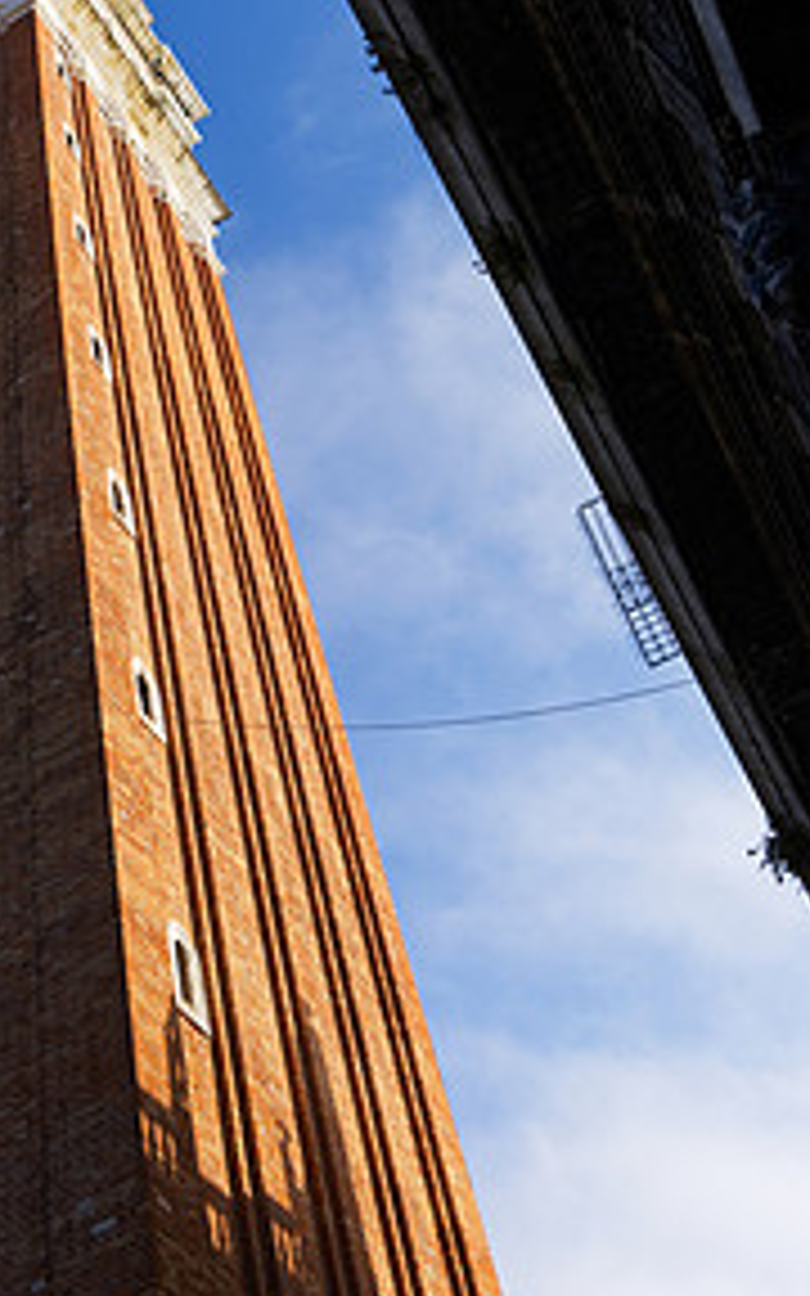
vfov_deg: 44.4
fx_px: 1519
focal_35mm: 43
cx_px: 202
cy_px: 292
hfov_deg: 29.4
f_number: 9
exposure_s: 1/500
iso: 400
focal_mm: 18
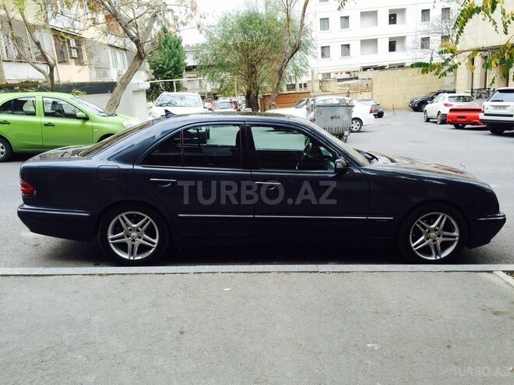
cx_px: 257
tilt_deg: -15.2
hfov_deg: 61.7
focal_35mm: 29
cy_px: 192
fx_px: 431
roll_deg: +4.1
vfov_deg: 48.2
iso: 32
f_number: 2.2
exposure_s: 1/113
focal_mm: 4.15
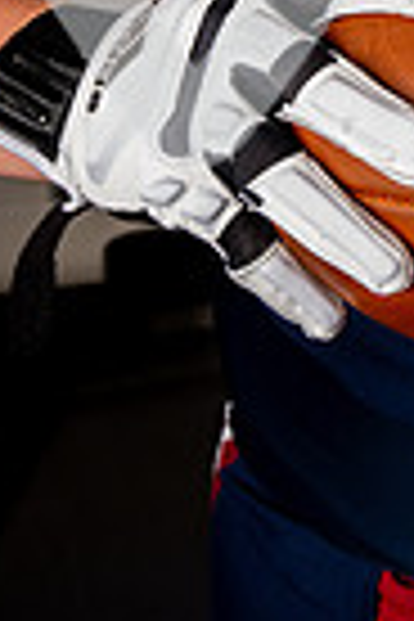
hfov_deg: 13.1
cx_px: 644
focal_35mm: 98
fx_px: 1690
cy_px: -288
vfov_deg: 18.6
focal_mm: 30
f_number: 6.3
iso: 160
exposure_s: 1/250
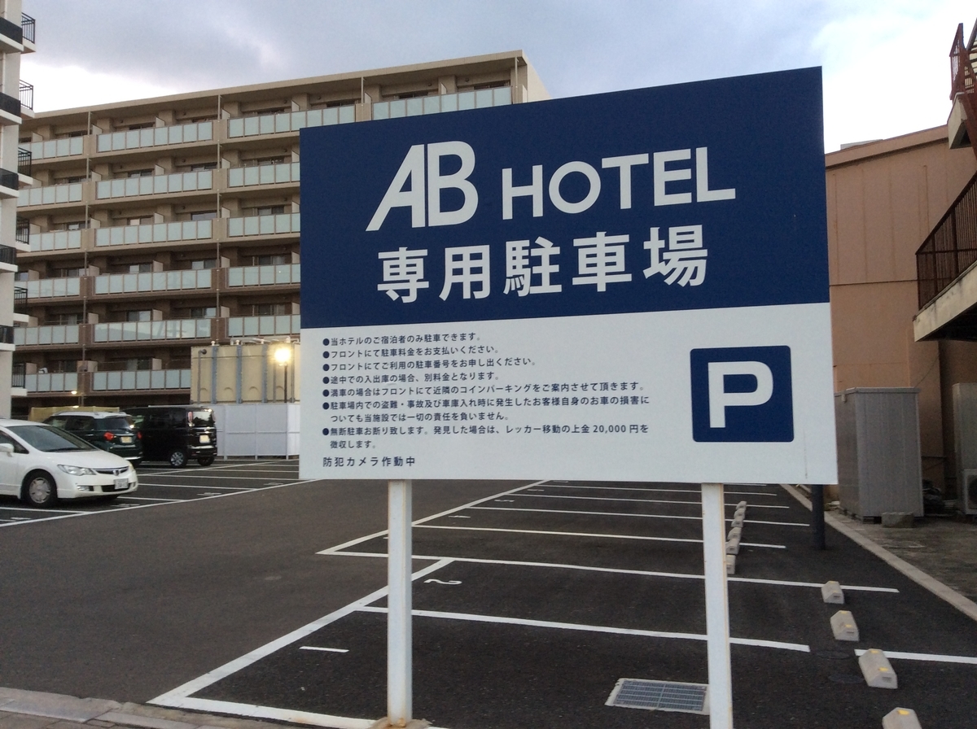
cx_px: 488
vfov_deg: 44.0
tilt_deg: +3.1
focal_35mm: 32
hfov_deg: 56.9
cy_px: 364
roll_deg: -1.5
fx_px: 902
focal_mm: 3.3
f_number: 2.4
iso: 64
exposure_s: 1/24
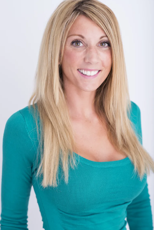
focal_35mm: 86
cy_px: 114
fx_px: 552
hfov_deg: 15.9
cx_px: 77
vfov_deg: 23.6
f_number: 4
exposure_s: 1/200
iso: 200
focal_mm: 85
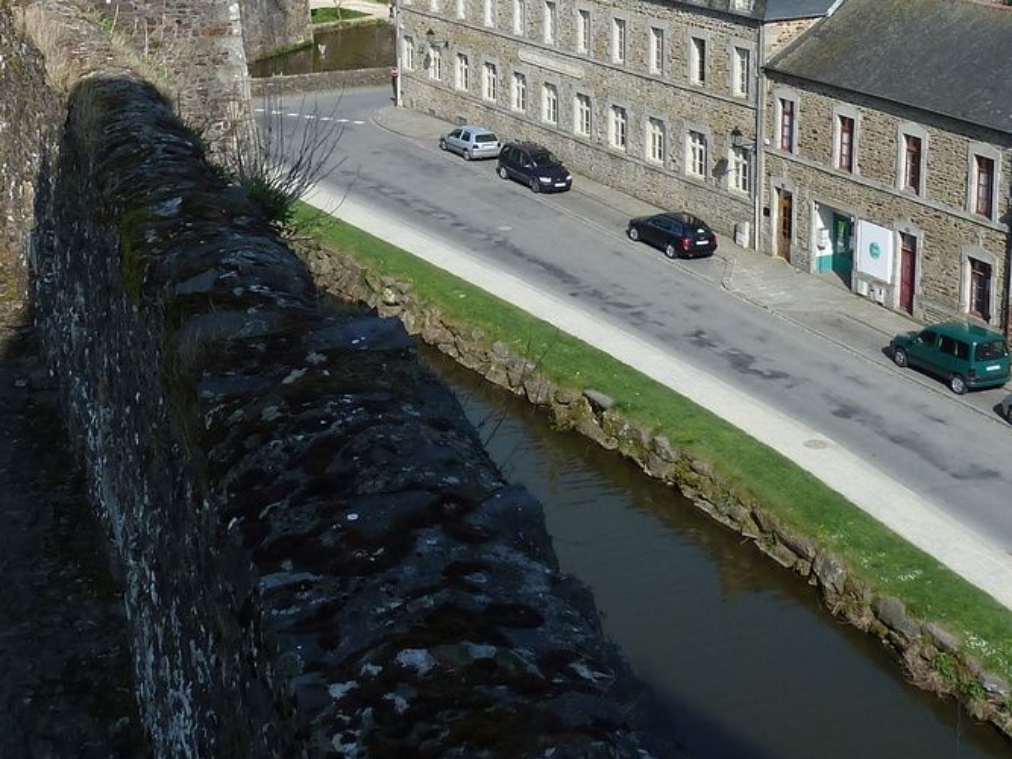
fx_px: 1754
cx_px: 378
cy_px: 24
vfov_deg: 23.5
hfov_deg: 32.0
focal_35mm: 60
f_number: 4.5
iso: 80
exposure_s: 1/400
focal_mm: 4.1
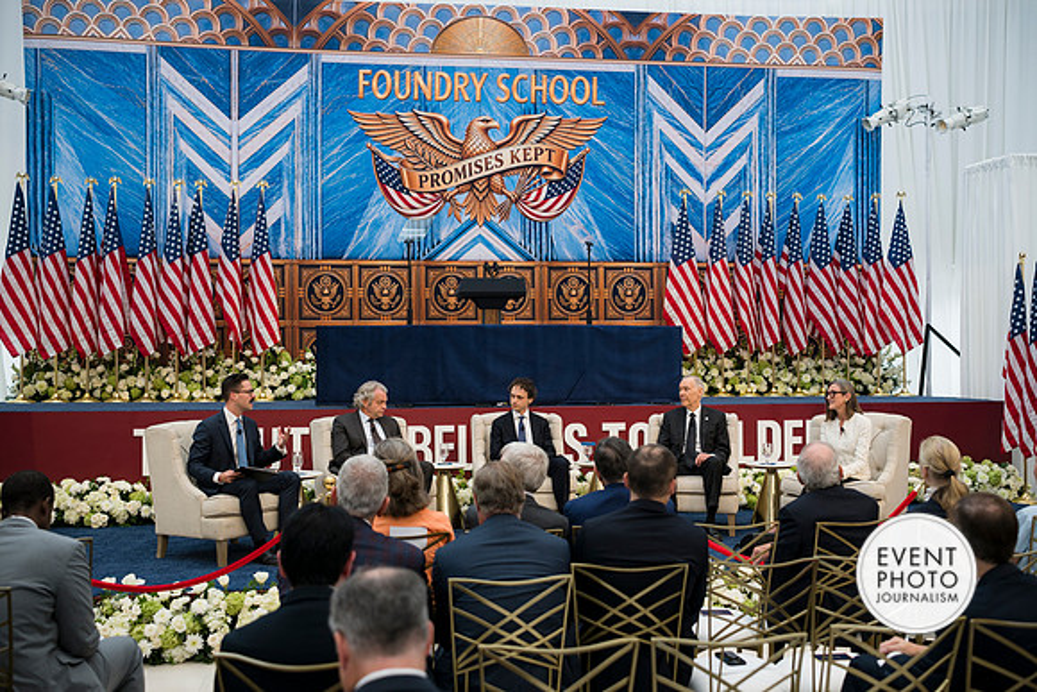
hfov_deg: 54.4
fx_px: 1008
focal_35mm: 35
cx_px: 518
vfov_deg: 37.9
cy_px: 346
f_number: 2.8
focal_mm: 35
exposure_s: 1/320
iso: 280
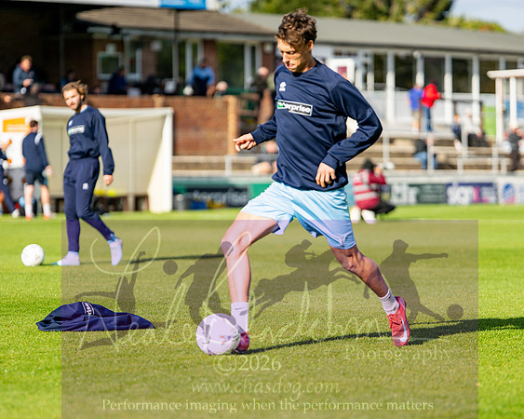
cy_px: 211
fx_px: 2406
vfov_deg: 10.0
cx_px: 285
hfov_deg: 12.4
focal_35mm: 155
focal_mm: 85
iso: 100
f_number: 1.4
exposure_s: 1/8000
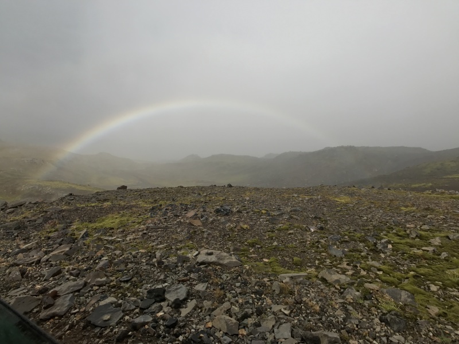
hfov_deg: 63.4
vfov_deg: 49.7
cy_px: 172
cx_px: 230
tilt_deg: -5.4
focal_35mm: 28
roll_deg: -6.3
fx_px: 371
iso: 20
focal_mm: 3.99
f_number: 1.8
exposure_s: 1/3195
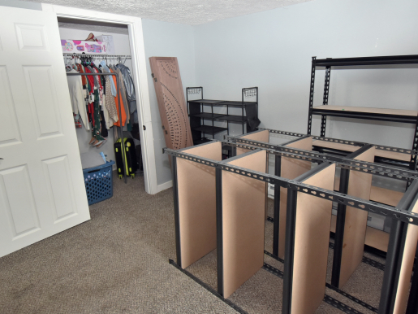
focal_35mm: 21
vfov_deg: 63.3
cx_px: 217
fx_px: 254
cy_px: 145
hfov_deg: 79.0
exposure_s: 1/80
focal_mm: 10
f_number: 4.5
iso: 800
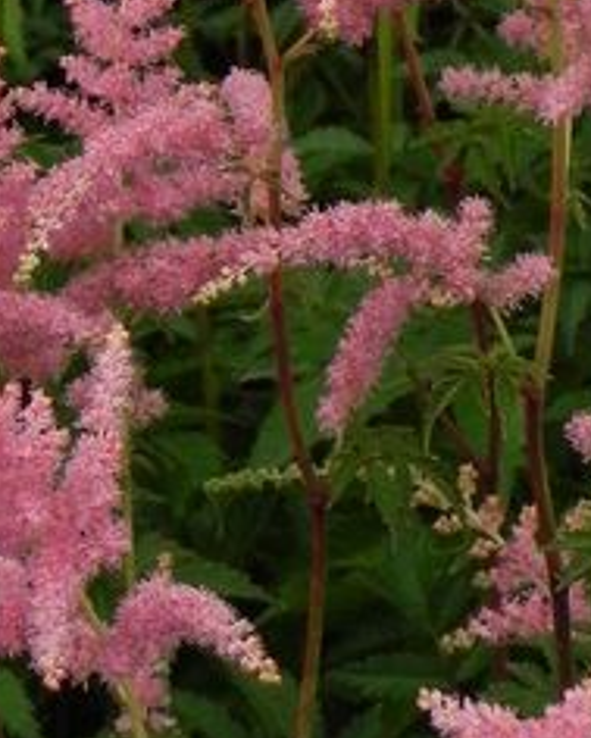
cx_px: -31
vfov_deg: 6.8
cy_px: -94
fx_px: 6140
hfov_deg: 5.5
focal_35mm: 281
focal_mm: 15.1
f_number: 5
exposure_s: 1/125
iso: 160
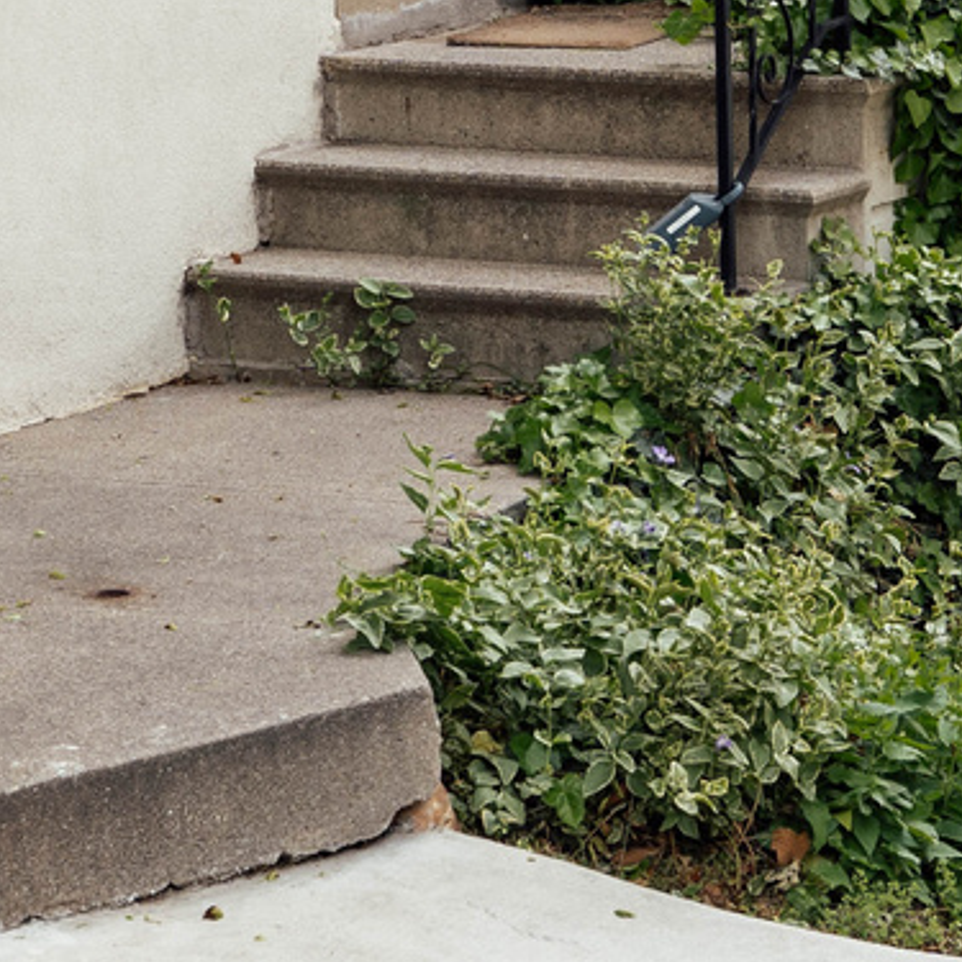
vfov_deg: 10.1
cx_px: 341
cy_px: -468
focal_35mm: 167
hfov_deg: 10.5
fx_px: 5251
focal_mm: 36
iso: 100
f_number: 7.1
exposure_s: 1/100
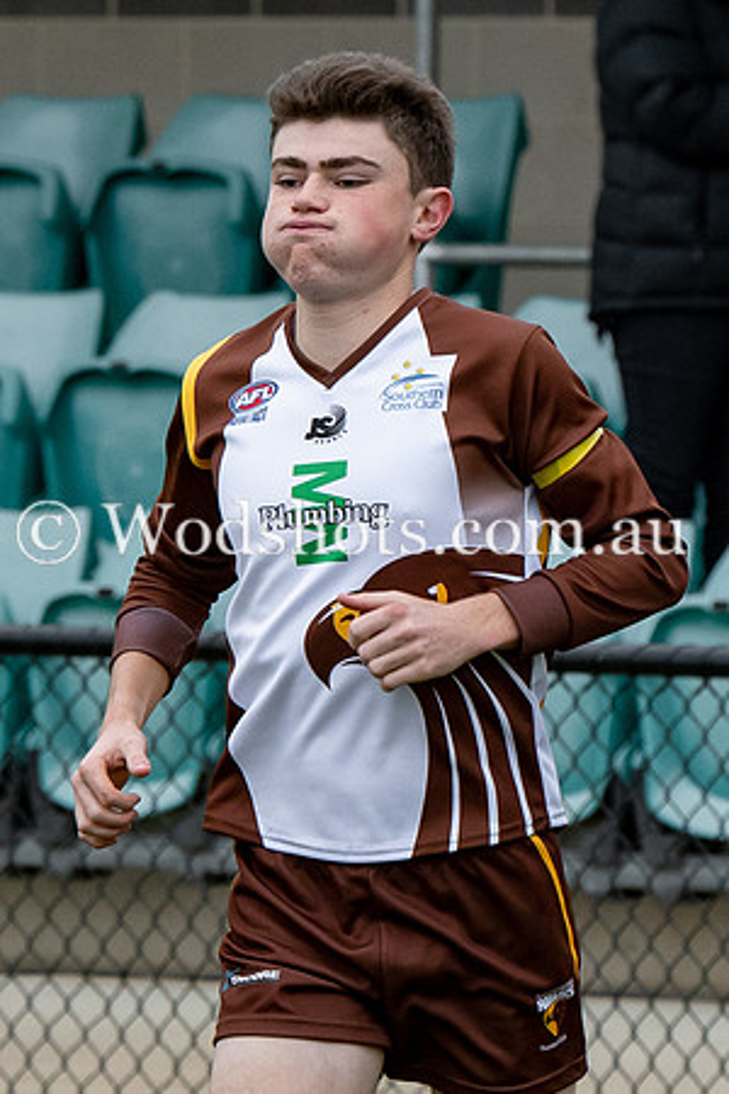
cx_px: 432
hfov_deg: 1.9
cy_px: 380
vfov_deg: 2.9
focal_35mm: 710
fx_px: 21577
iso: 720
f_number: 5
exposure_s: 1/800
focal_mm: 135
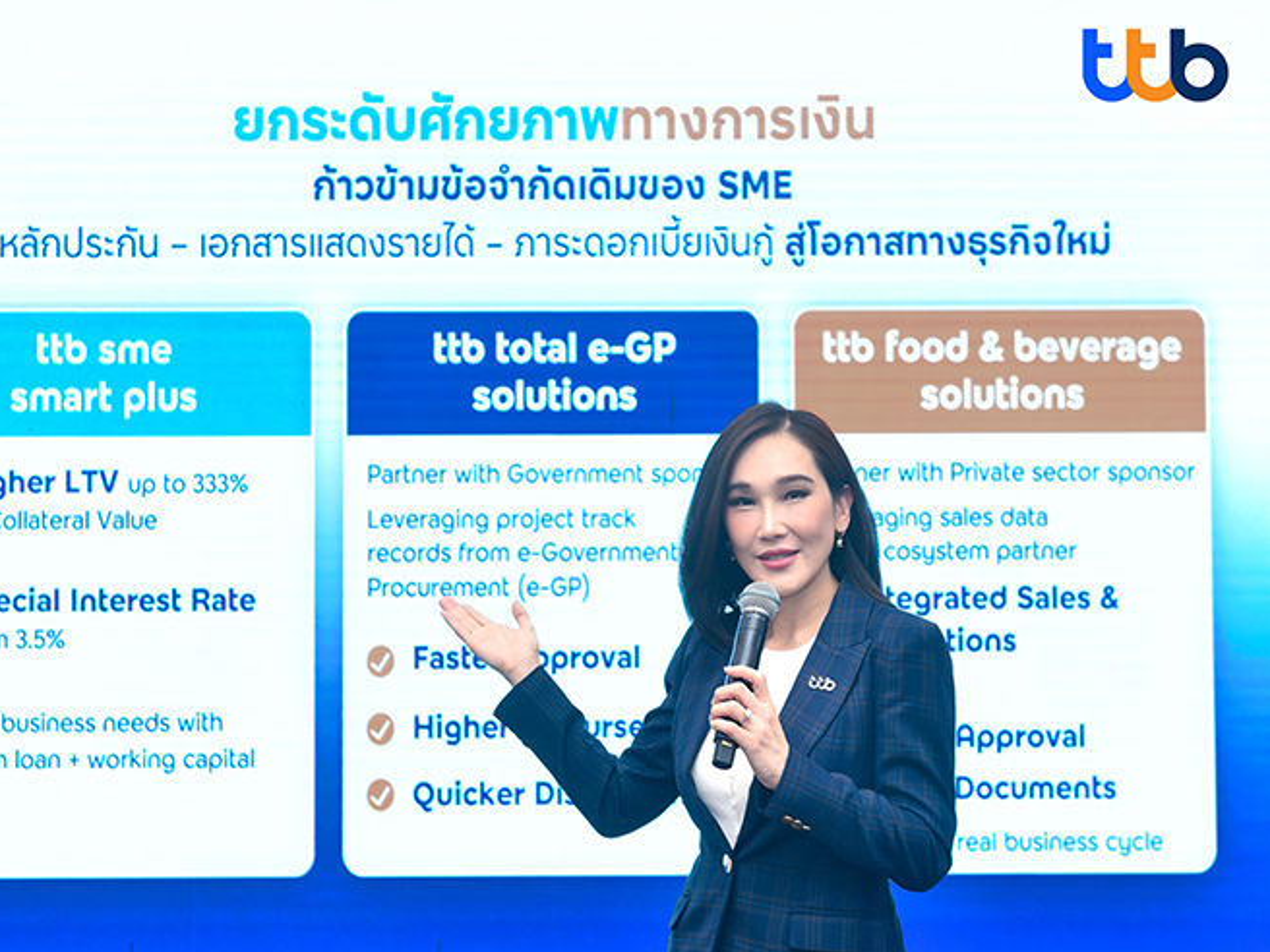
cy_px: 479
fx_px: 2018
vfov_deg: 26.6
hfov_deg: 34.9
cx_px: 565
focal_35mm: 55
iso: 640
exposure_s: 1/100
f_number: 4
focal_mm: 50
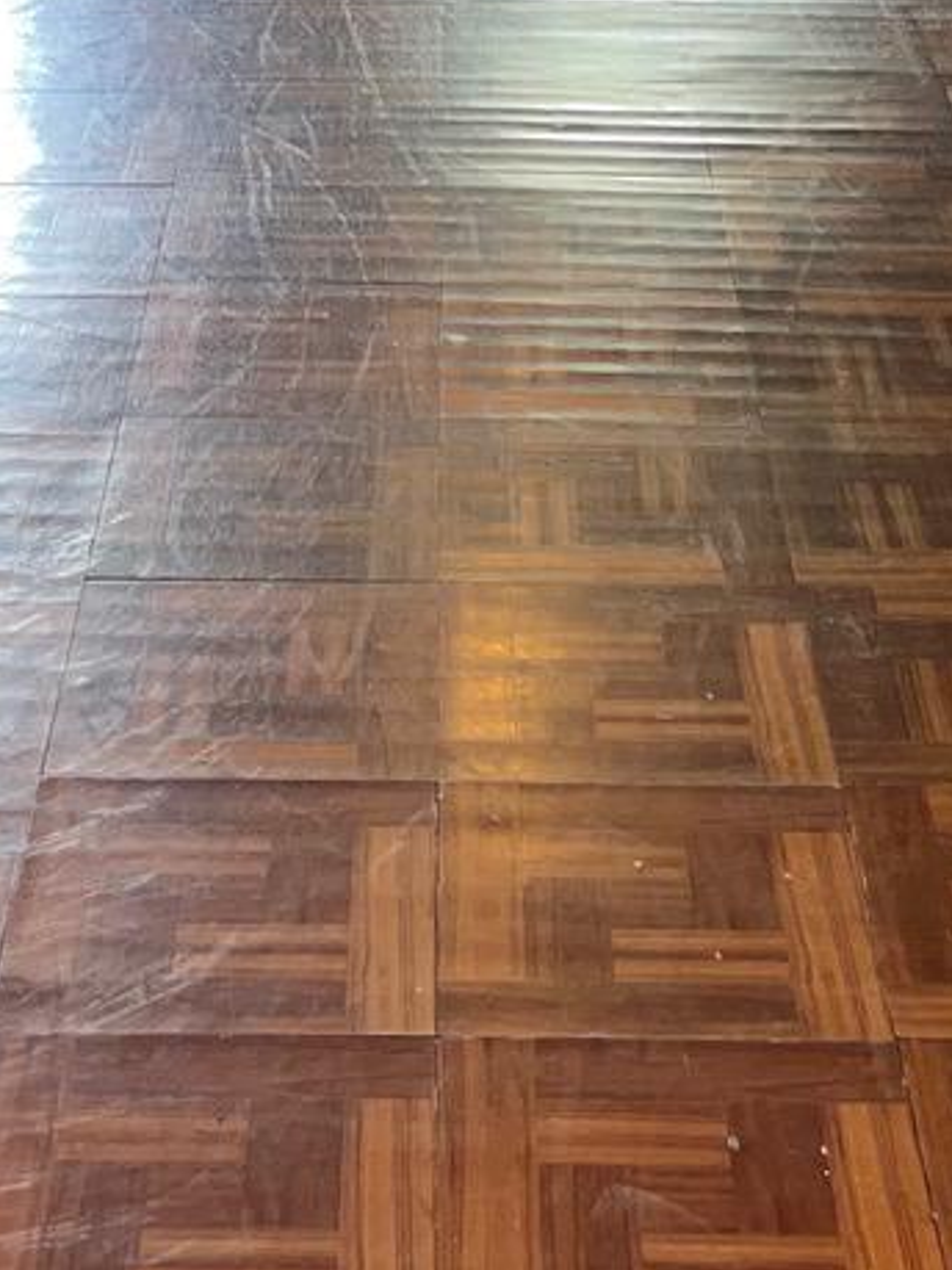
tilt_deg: -10.3
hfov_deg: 16.9
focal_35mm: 87
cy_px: -429
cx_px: 302
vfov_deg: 20.4
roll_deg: +2.2
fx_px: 3192
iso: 40
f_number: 1.5
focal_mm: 5.7
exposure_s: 1/20
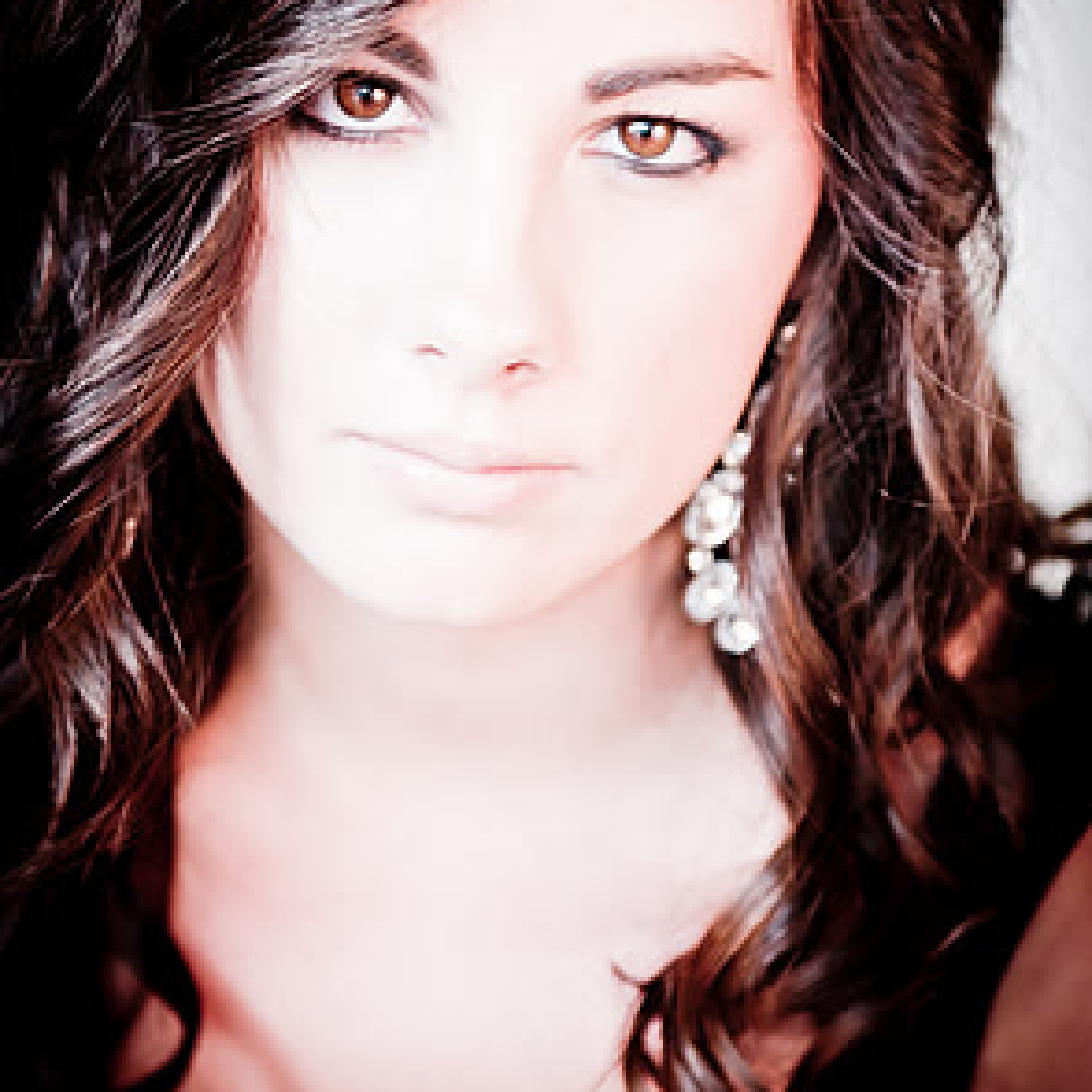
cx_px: 542
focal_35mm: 136
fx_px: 4854
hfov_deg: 12.8
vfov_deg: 12.8
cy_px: 422
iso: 200
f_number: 2.8
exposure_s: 1/80
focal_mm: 70
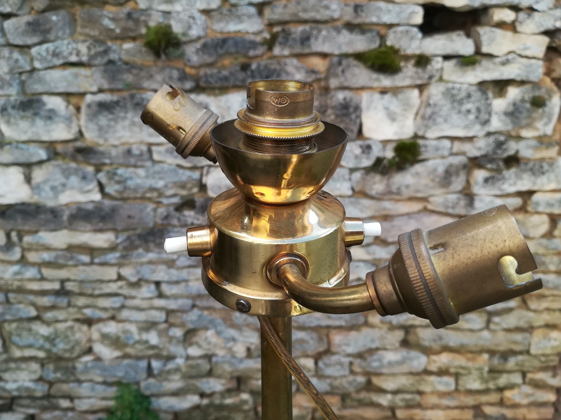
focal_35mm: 26
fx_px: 421
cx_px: 280
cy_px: 210
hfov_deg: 67.3
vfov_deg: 53.1
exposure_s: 1/137
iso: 50
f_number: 2.2
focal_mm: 3.83
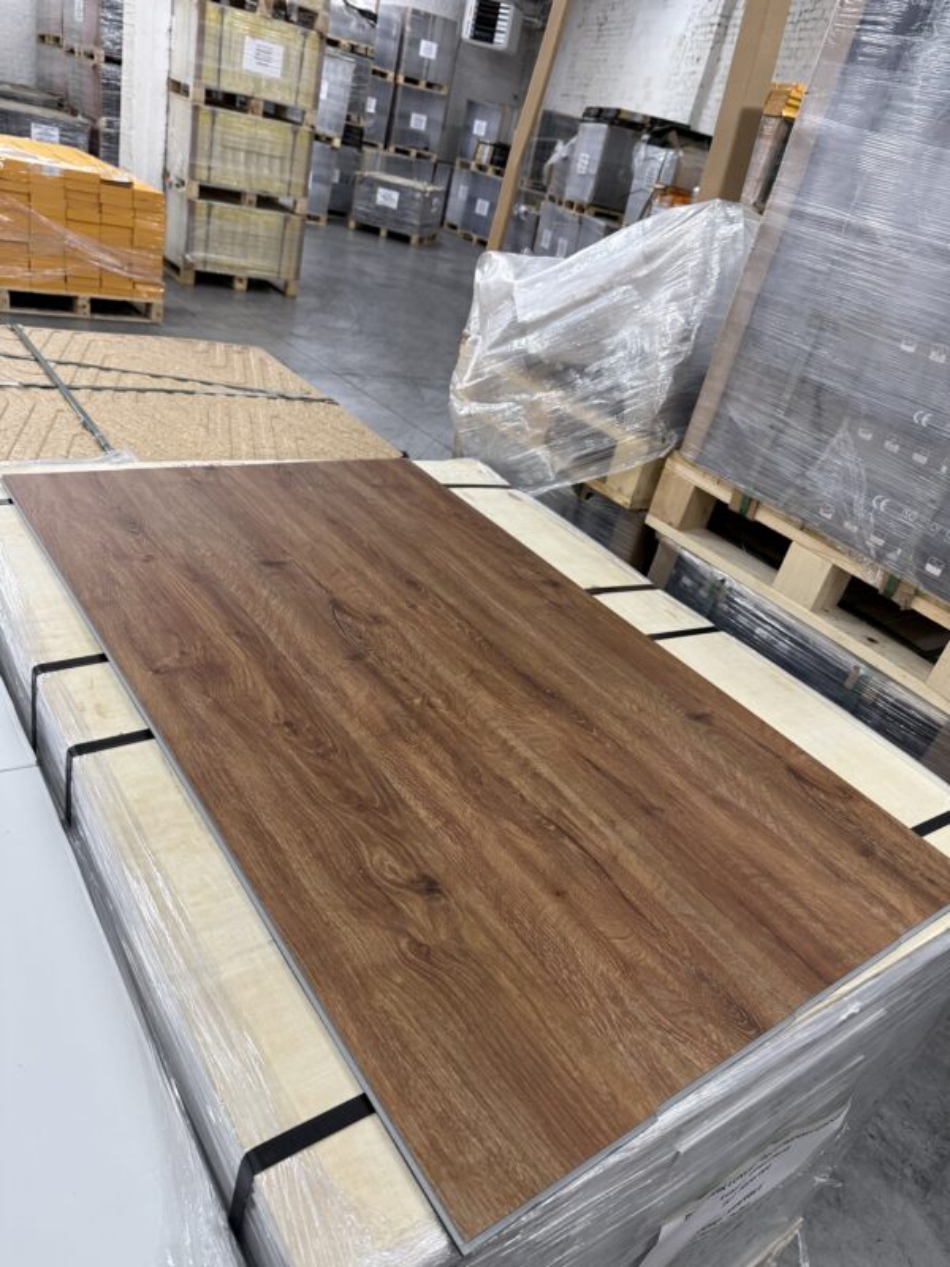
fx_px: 878
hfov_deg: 56.8
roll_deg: -14.3
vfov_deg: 71.6
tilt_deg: -28.1
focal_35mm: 24
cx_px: 475
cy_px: 634
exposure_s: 1/50
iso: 250
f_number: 1.78
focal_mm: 6.76
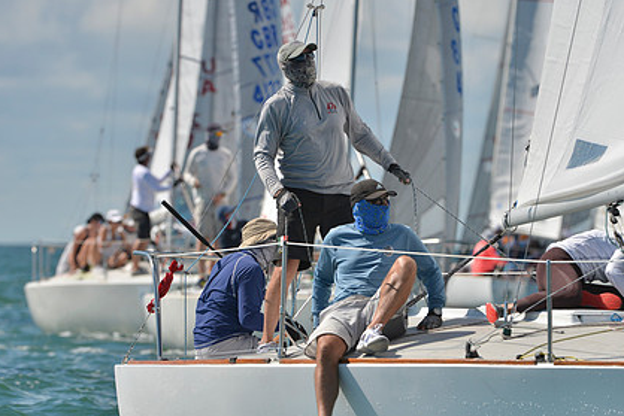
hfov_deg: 4.4
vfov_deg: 2.9
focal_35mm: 472
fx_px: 8184
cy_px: 250
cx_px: 318
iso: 200
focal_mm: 340
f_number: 7.1
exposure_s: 1/1250
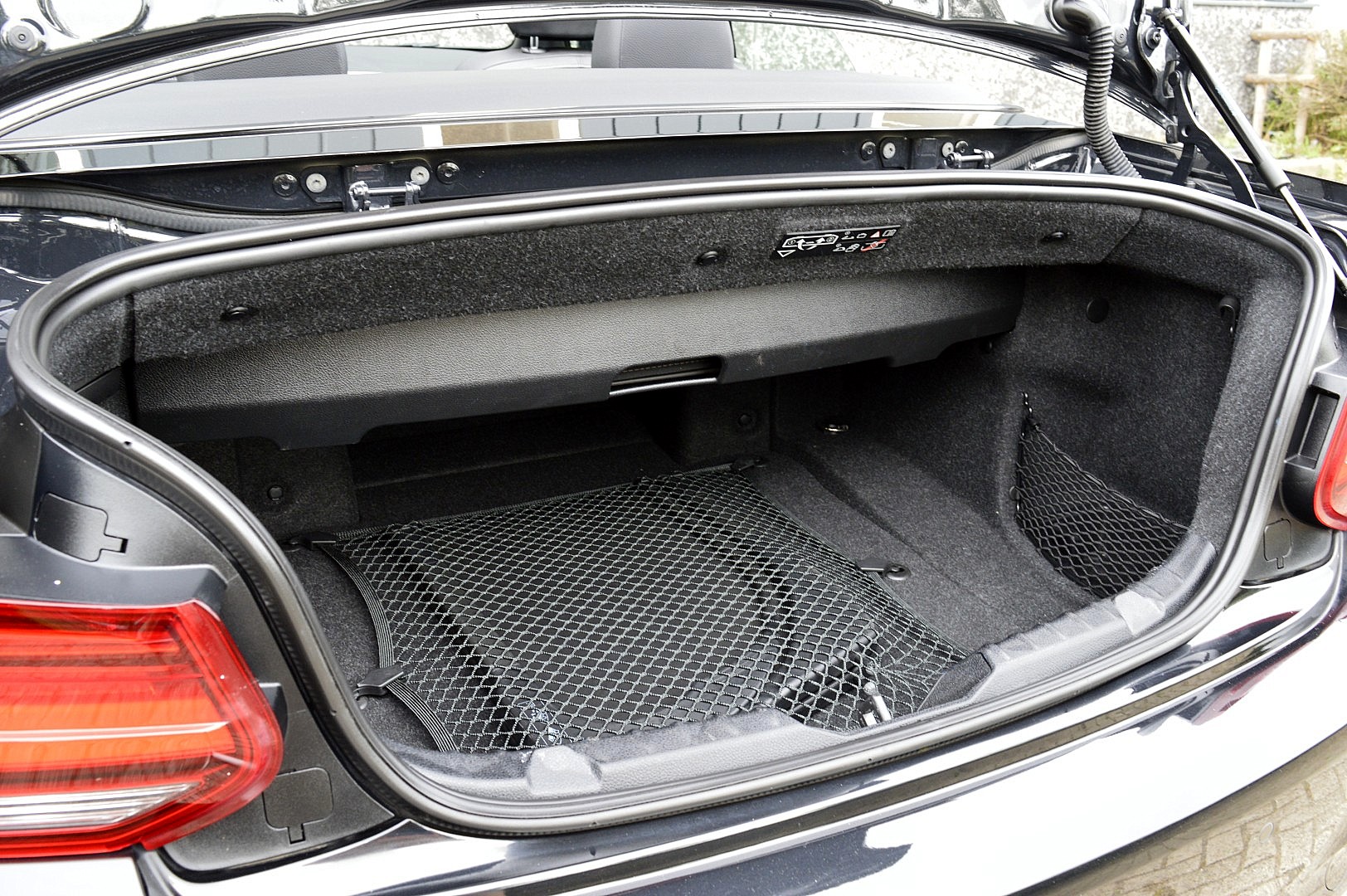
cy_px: 448
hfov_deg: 59.5
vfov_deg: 41.6
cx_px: 674
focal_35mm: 32
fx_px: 1178
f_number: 8
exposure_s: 1/60
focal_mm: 21
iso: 720
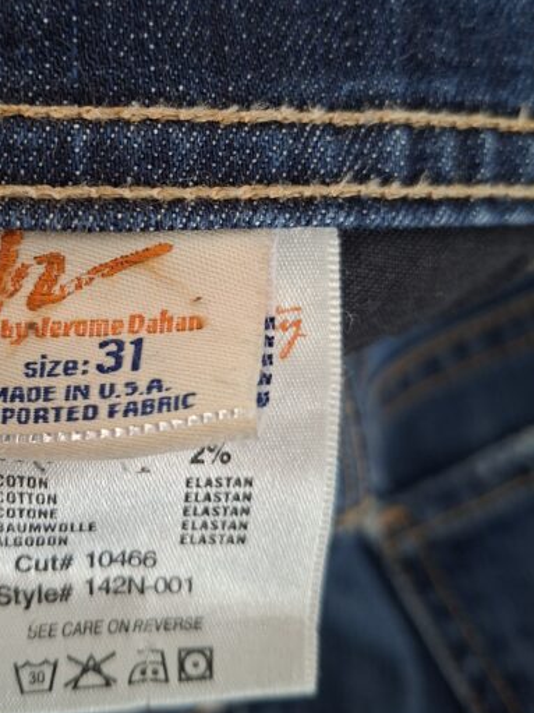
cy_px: 279
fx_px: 741
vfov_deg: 51.0
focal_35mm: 36
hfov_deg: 38.4
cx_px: 117
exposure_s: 1/30
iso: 400
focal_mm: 5.54
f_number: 1.8
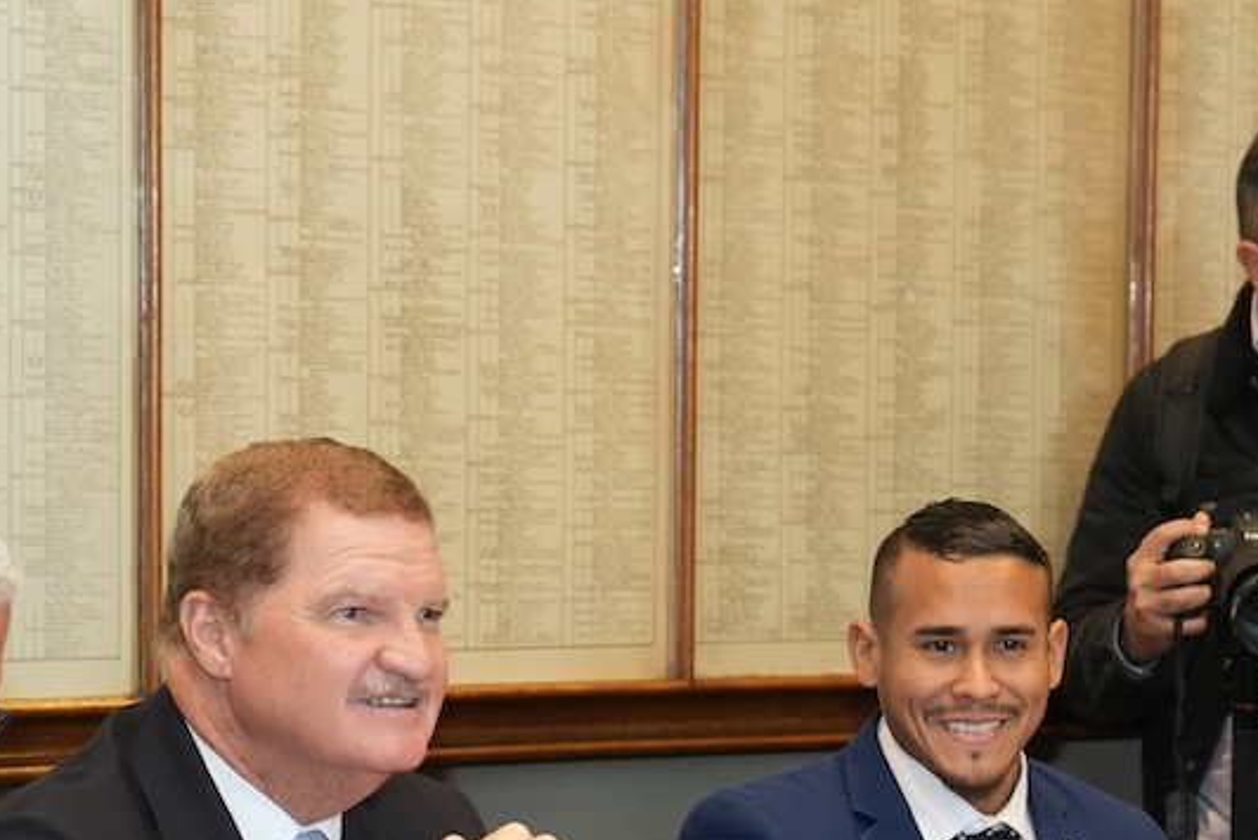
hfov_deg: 14.5
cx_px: 929
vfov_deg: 9.6
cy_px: 935
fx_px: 4928
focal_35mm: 141
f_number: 2.8
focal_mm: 50
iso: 1600
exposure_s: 1/160
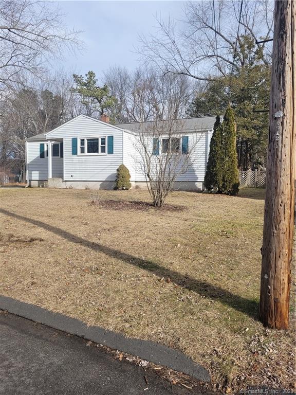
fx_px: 296
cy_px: 198
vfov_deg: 67.3
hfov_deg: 53.1
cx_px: 148
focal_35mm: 26
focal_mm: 5.4
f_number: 1.8
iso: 40
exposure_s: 1/2277
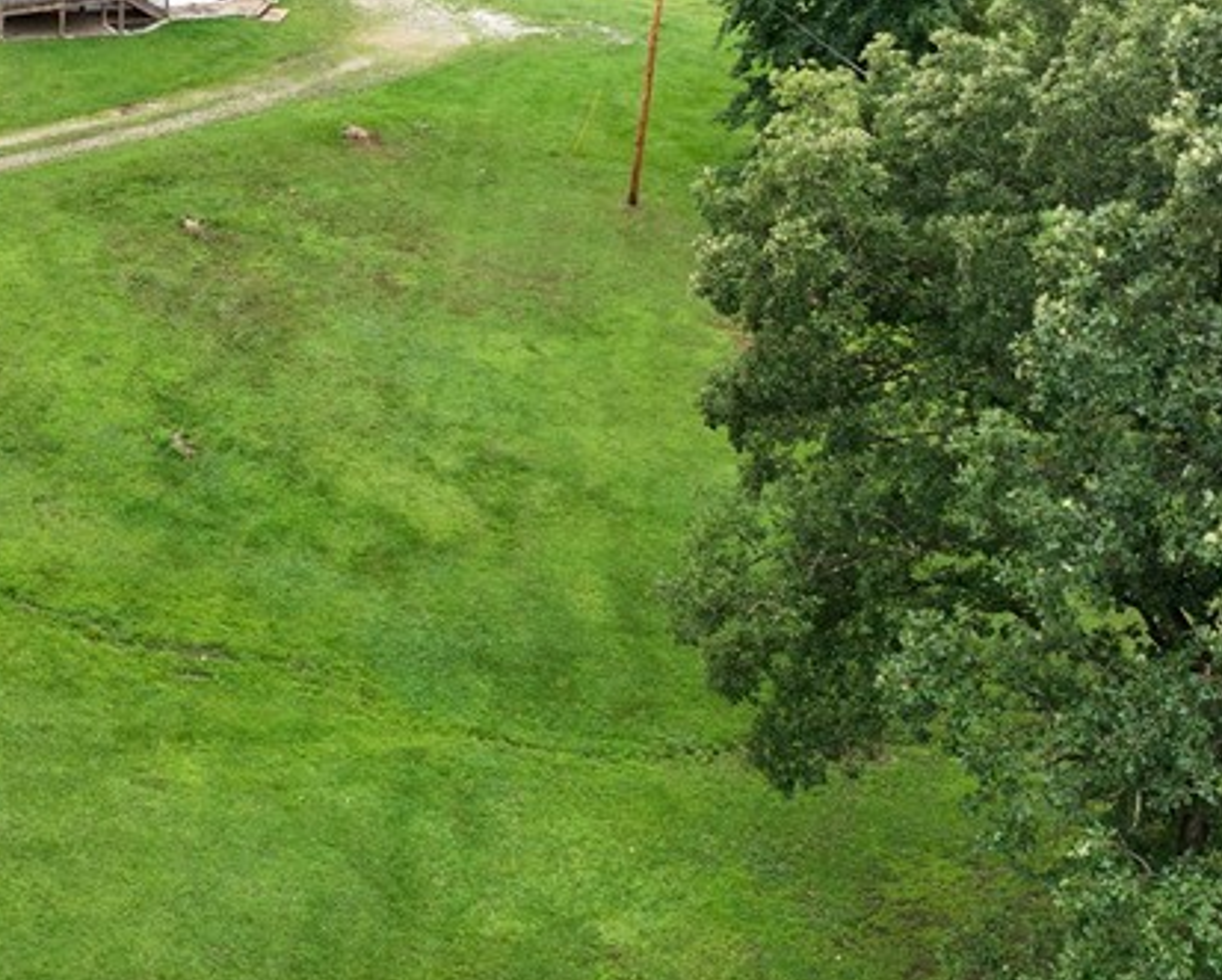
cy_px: 327
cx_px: 98
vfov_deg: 26.1
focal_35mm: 58
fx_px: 2099
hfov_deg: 30.8
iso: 110
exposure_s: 1/500
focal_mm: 12.29
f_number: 2.8
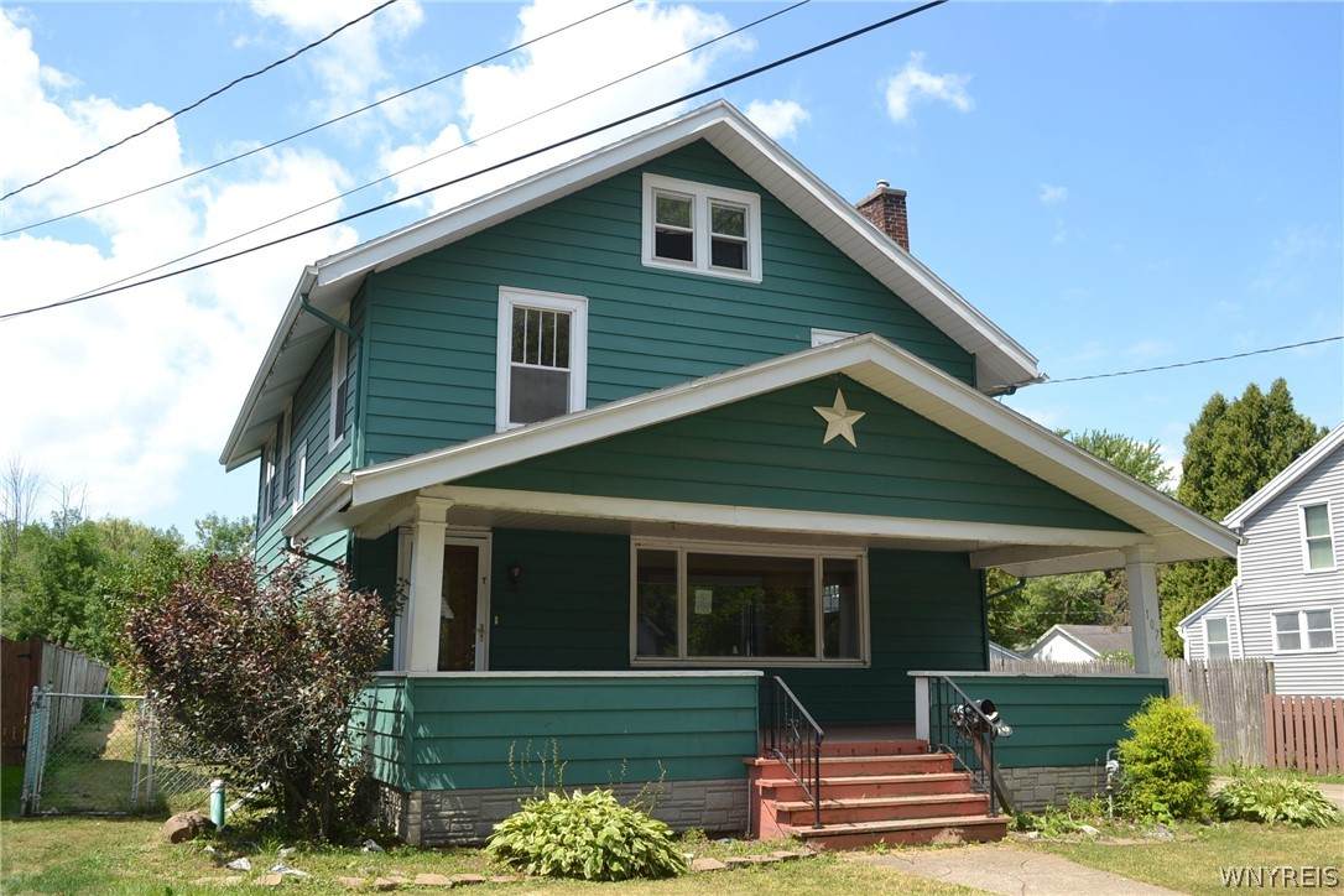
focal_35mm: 33
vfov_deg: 40.0
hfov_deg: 57.2
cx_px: 672
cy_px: 448
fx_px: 1232
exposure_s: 1/200
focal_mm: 22
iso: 100
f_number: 7.1
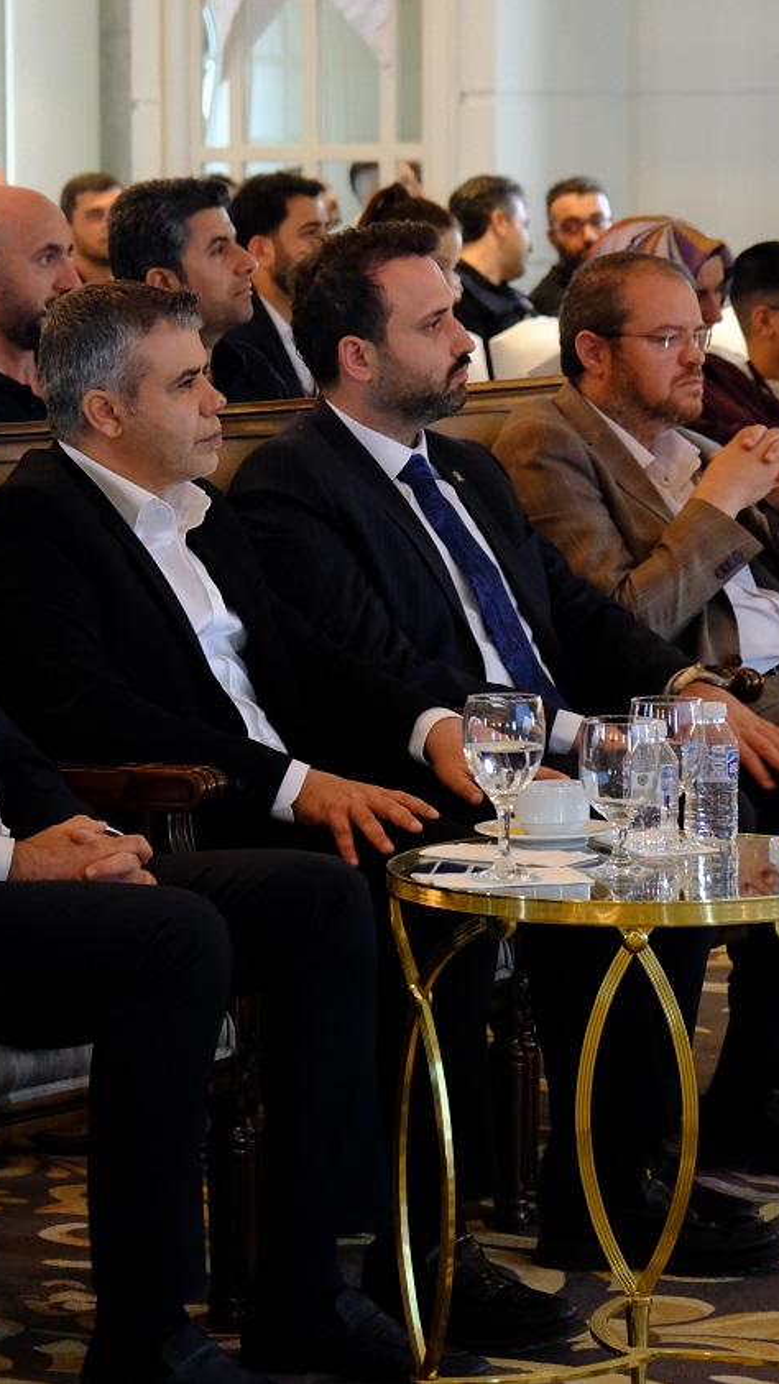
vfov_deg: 17.3
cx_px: 76
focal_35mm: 124
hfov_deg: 9.7
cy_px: 639
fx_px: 4551
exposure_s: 1/30
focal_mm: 48.5
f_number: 4
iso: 2500
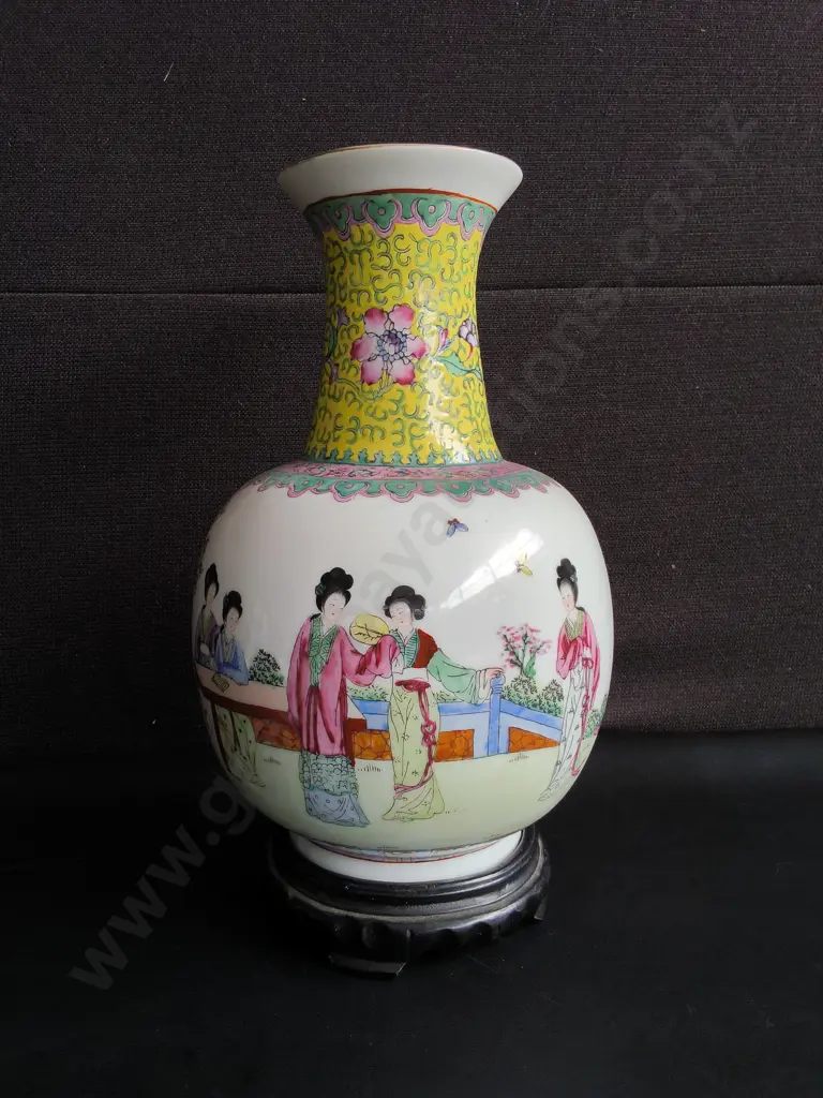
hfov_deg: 51.4
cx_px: 412
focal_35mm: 27
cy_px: 549
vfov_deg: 65.3
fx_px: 856
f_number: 2
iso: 32
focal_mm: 2.87
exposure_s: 1/179
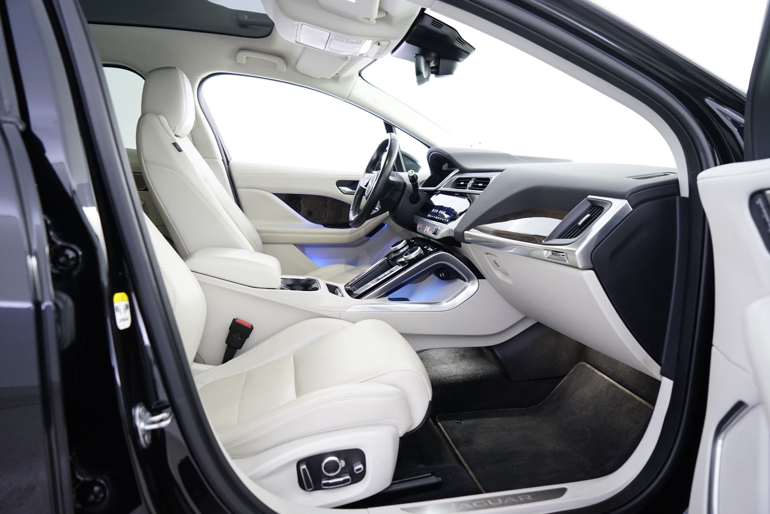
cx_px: 385
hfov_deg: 73.7
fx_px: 513
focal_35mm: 24
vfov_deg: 53.1
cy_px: 257
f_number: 4
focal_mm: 24
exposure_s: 1/10
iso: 1600
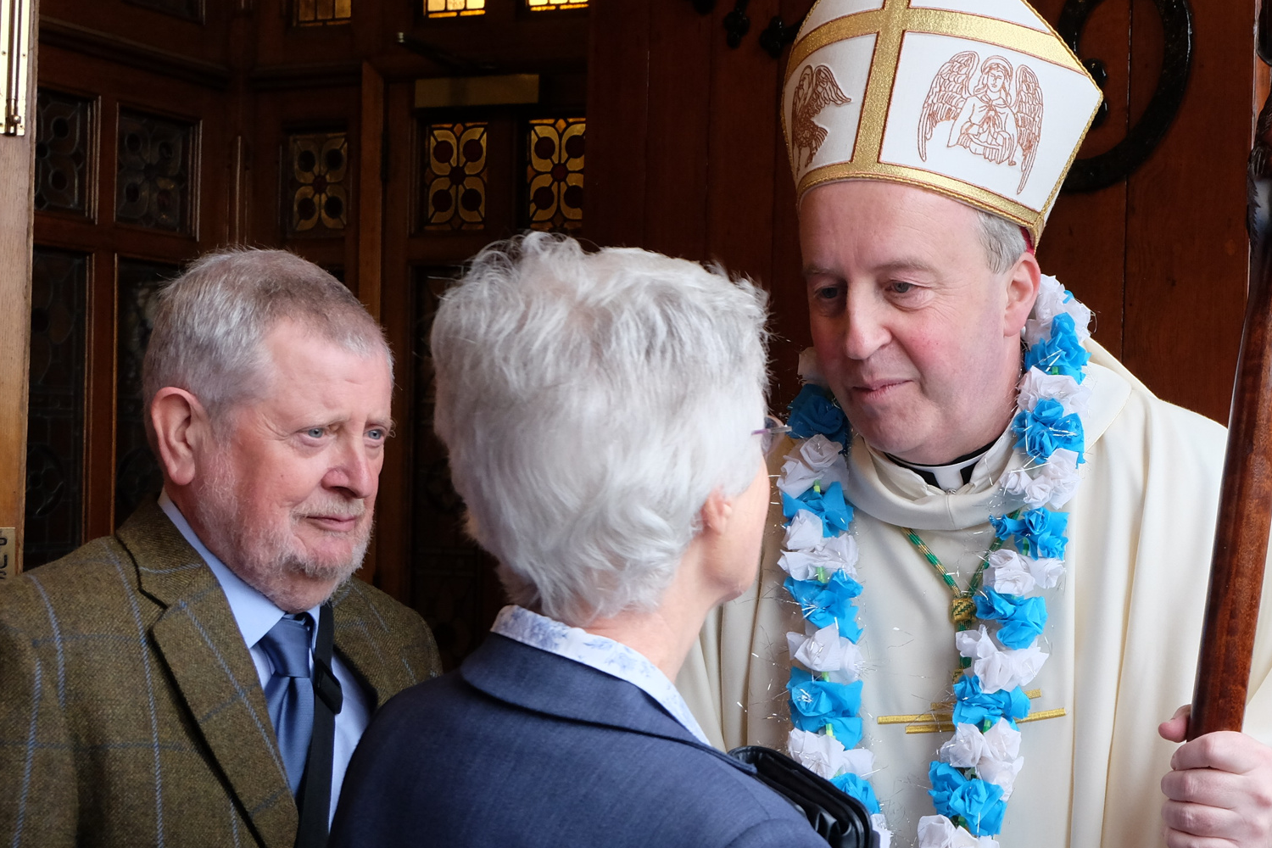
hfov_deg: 34.8
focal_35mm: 56
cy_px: 481
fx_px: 1979
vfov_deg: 24.2
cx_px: 976
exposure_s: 1/100
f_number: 5
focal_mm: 23.2
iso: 1250
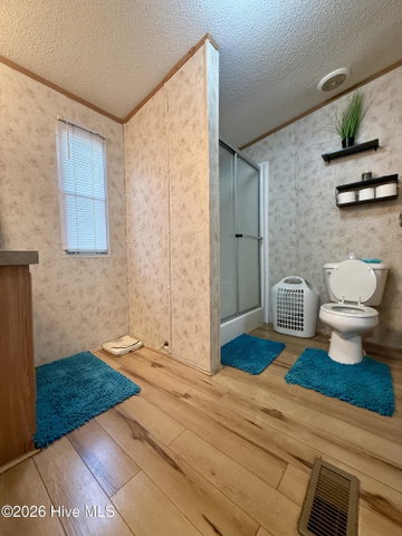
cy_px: 268
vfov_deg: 102.1
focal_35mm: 14
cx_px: 201
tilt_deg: -1.4
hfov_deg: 85.7
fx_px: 217
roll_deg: +0.9
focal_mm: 2.22
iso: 250
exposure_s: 1/60
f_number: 2.2
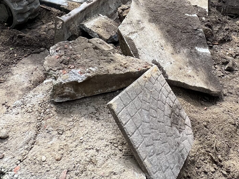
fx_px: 228
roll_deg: -4.6
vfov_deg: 37.9
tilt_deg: -20.4
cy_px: -3
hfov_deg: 54.9
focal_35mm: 33
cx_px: 146
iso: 32
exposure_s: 1/196
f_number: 1.8
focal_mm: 1.57
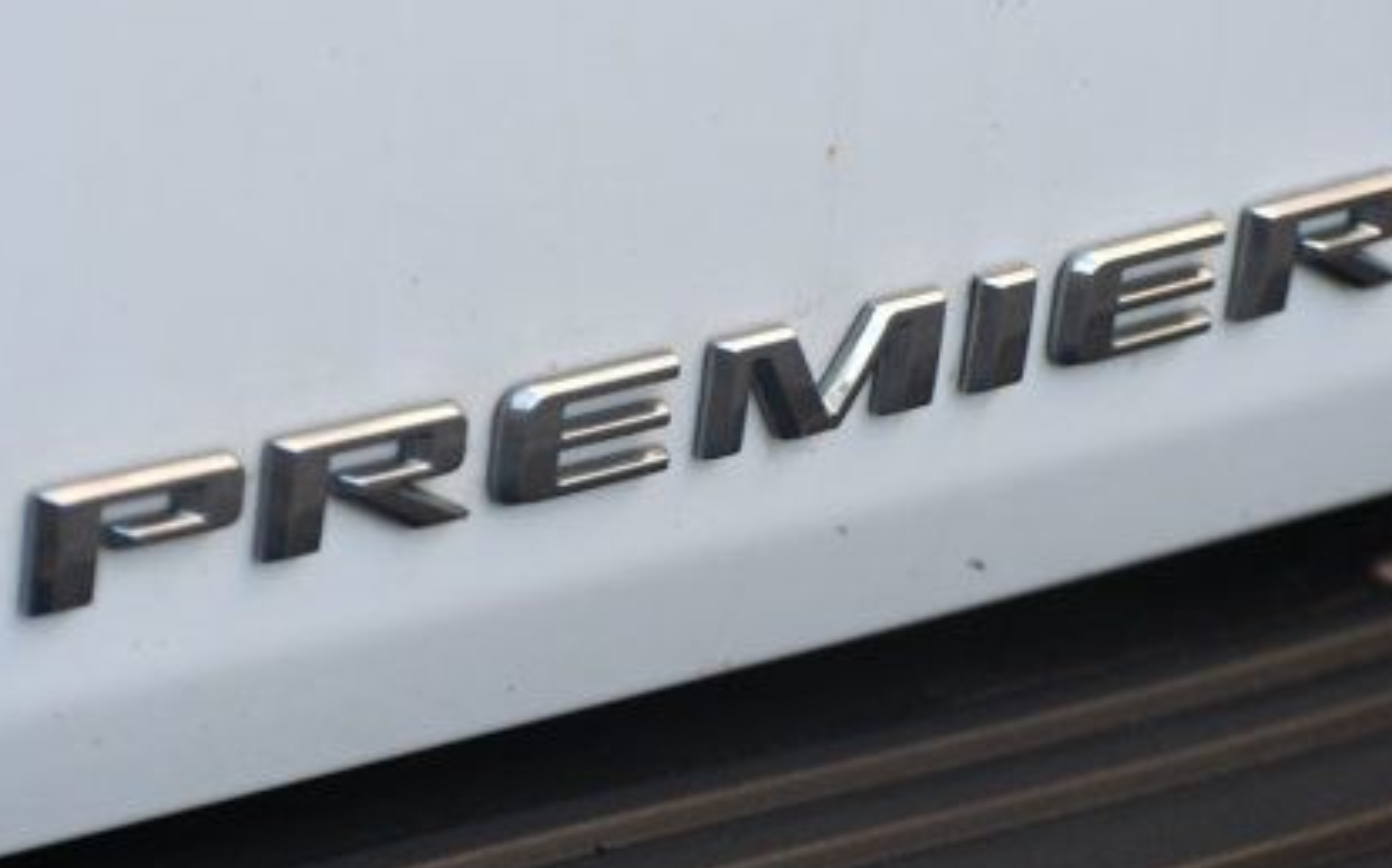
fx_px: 10921
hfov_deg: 7.3
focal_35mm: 288
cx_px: 718
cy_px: 360
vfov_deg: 4.6
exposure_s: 1/250
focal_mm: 122
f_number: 5
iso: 400
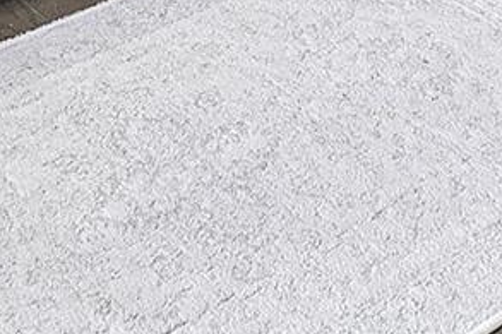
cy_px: -766
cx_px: 315
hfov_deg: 19.4
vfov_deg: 9.3
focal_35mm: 105
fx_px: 1463
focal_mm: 10
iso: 160
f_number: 11
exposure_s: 1/6
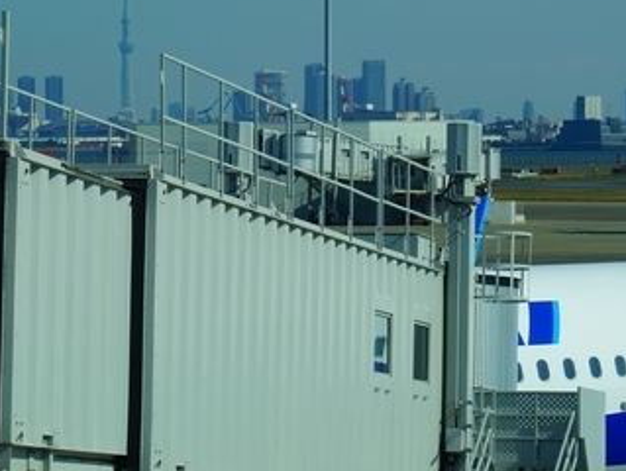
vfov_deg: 5.9
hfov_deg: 7.8
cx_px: 237
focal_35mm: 253
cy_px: 147
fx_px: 4580
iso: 100
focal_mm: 105
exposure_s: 1/250
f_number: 9.5
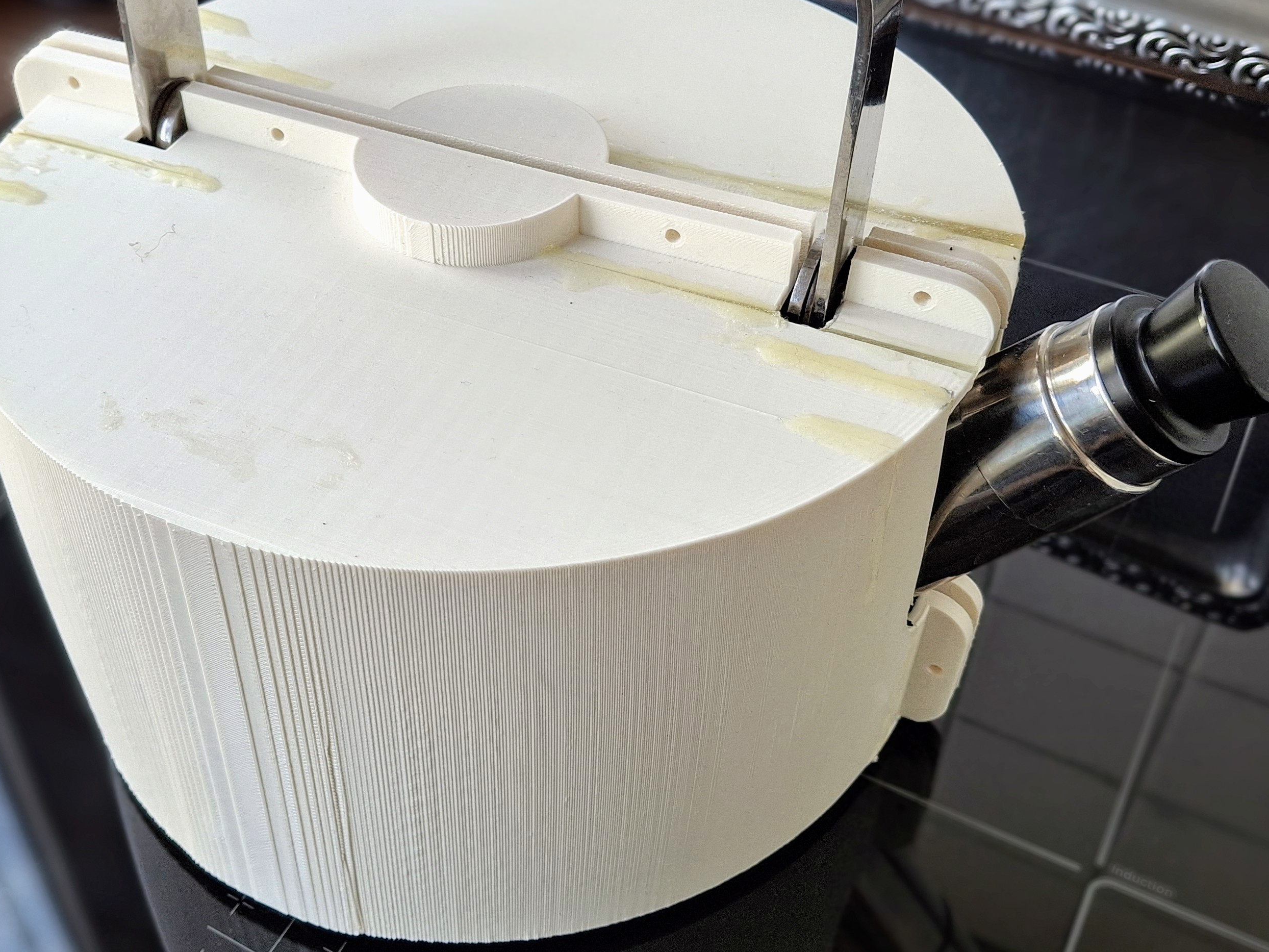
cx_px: 507
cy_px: 420
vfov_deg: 35.1
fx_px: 1503
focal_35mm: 41
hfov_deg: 45.5
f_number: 1.8
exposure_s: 1/100
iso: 40
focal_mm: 4.69
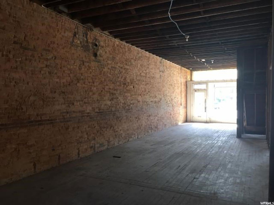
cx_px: 137
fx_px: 230
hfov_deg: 61.7
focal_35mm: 29
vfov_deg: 48.2
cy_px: 102
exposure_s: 1/30
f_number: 2.2
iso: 25
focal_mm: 4.15
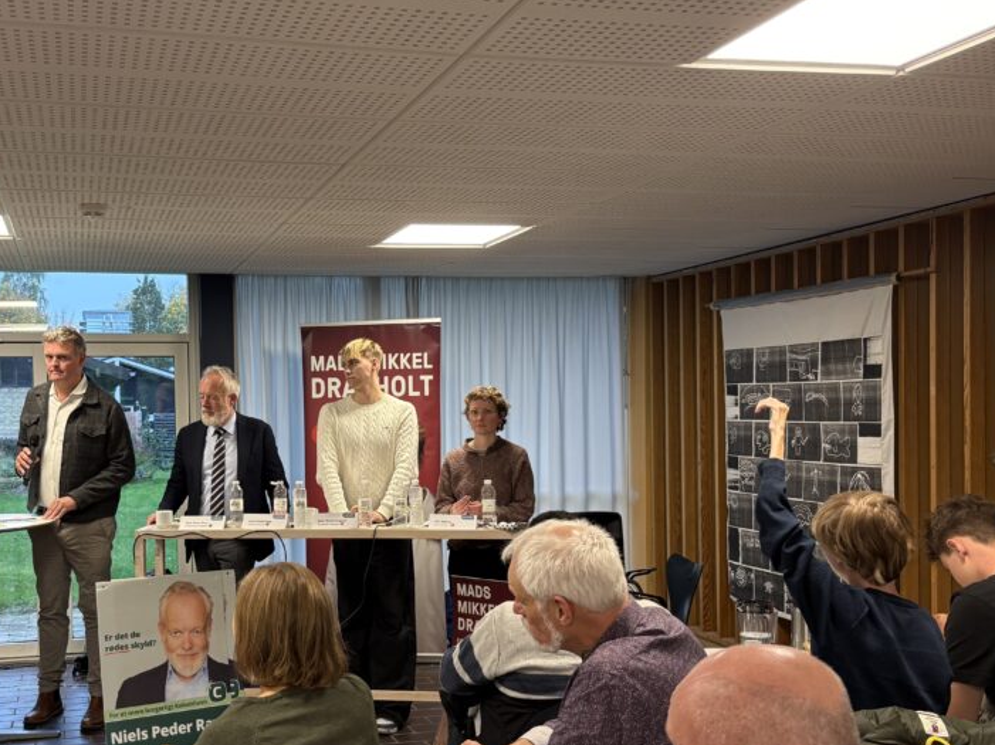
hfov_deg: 48.1
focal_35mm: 38
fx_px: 1092
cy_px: 426
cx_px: 328
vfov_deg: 37.6
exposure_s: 1/100
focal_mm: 5.96
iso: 125
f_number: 1.6
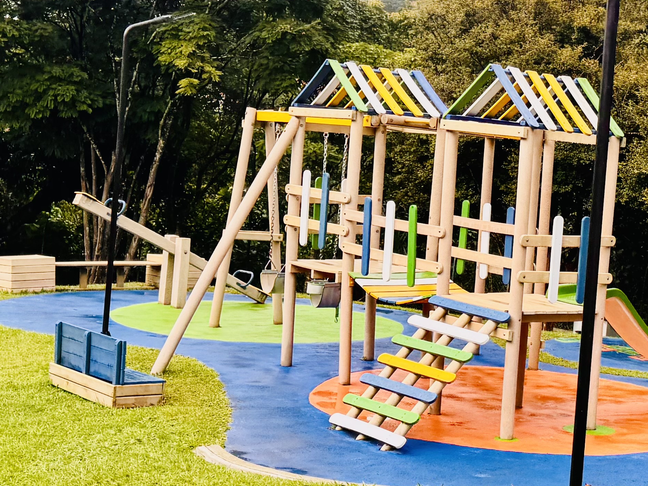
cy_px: 233
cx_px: 585
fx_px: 1366
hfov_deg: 25.8
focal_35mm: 73
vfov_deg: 20.2
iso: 80
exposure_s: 1/390
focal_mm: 6.76
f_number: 1.78
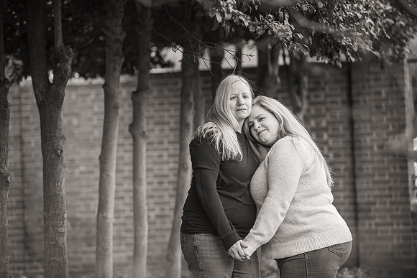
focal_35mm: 133
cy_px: 133
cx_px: 204
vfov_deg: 10.3
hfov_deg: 15.4
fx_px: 1538
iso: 400
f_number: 2.8
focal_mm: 125
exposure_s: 1/250
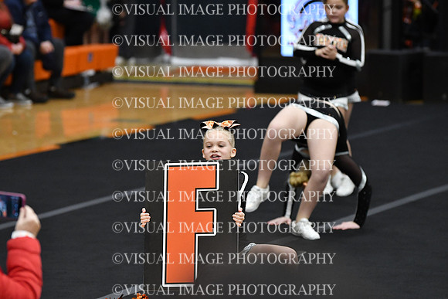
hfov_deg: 9.5
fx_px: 2701
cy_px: 150
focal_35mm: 217
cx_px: 224
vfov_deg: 6.3
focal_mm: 145
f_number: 2.8
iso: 4000
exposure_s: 1/800
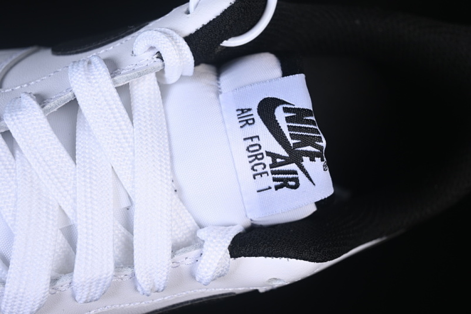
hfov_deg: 27.0
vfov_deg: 18.2
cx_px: 236
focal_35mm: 75
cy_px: 157
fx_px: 981
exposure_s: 1/100
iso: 160
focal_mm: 50
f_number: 7.1
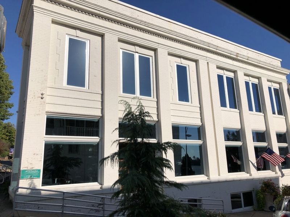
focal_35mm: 28
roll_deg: +0.9
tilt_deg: +11.5
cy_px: 108
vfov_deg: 49.7
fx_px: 235
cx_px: 145
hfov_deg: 63.4
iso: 20
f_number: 1.8
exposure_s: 1/5405
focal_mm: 4
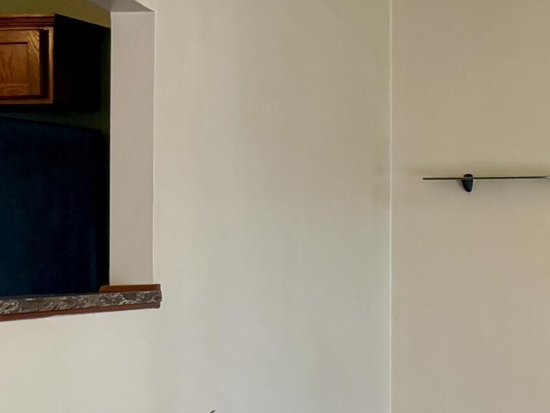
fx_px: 1319
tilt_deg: +2.1
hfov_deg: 19.7
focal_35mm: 83
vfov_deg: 17.8
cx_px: 877
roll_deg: +0.4
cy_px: 203
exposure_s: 1/60
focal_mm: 6.76
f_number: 1.78
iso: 200
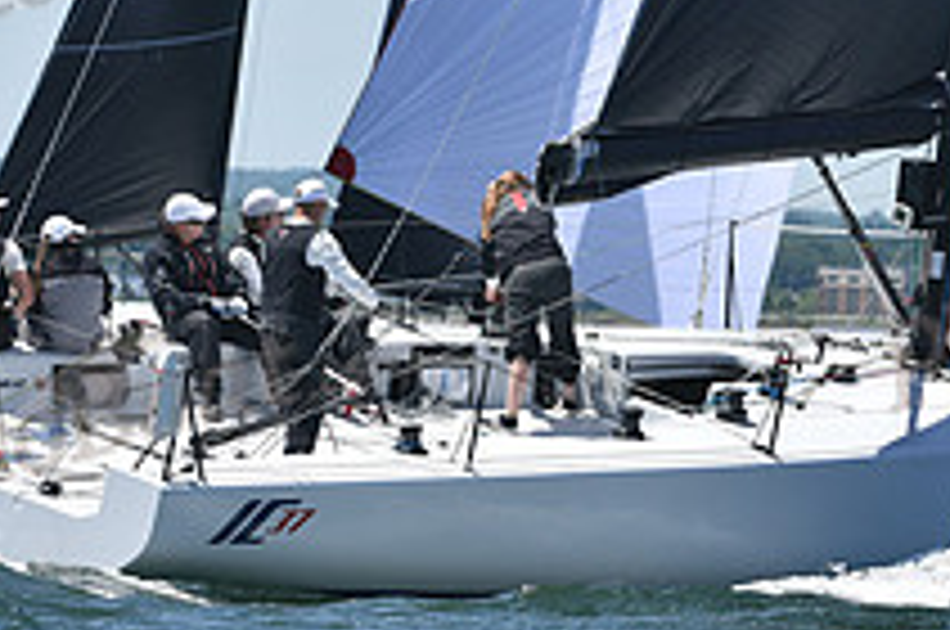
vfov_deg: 2.5
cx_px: 653
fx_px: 14518
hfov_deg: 3.7
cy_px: 124
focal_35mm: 551
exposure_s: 1/1000
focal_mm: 200
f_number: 6.3
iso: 250
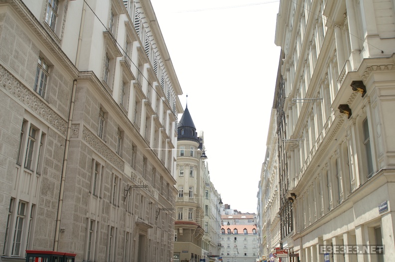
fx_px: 395
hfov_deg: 53.2
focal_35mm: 36
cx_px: 198
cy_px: 131
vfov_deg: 36.8
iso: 100
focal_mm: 24
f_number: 8
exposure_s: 1/200
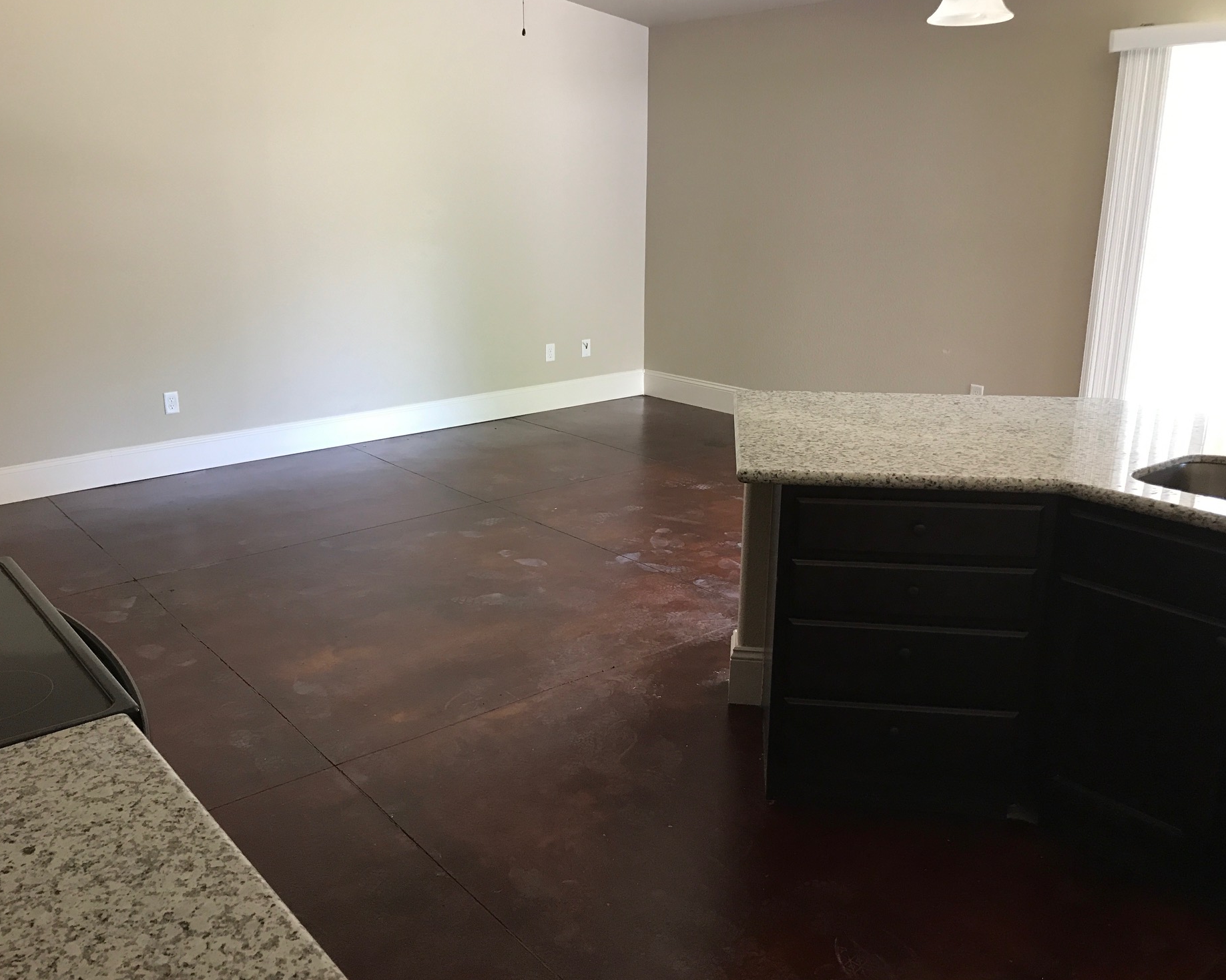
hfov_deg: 58.7
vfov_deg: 48.5
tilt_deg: -15.9
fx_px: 1088
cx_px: 559
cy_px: 496
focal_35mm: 30
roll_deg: +0.4
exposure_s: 1/15
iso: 40
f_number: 1.8
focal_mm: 3.99
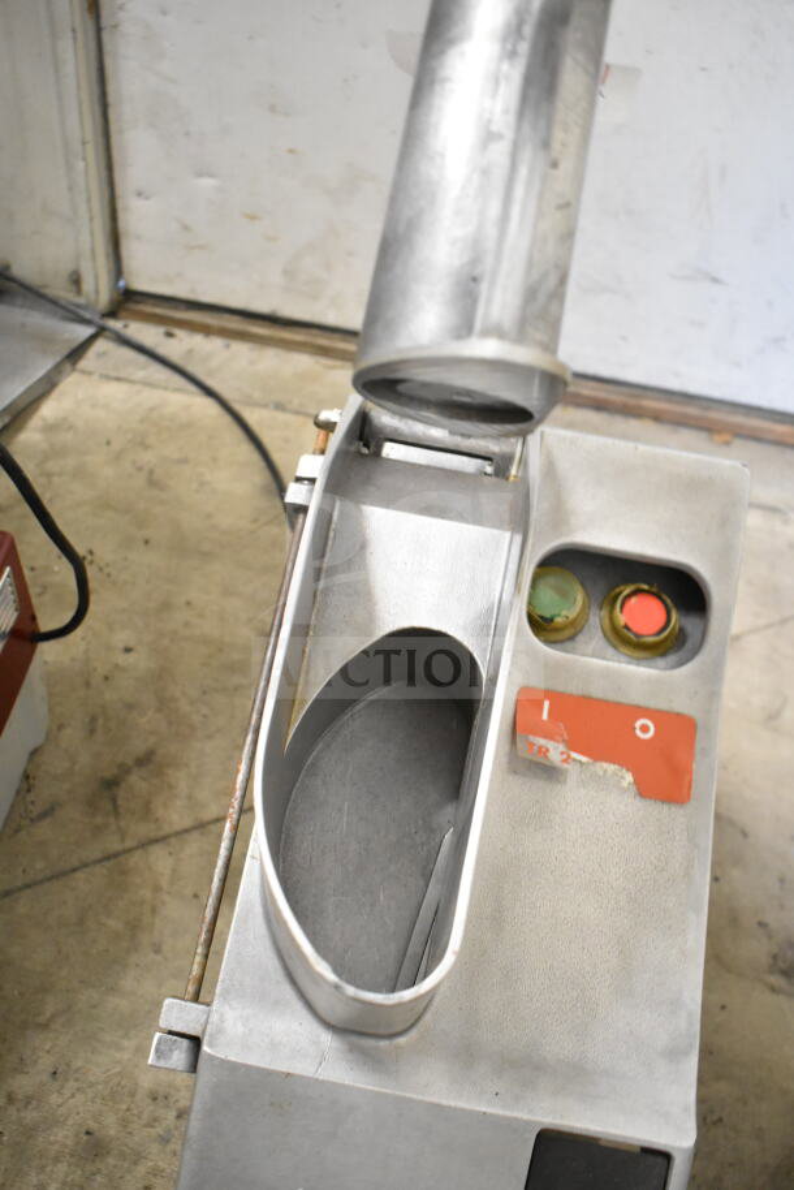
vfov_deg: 57.2
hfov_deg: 40.0
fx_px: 1091
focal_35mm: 33
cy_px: 595
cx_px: 397
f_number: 3.8
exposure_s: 1/30
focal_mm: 22
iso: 4000
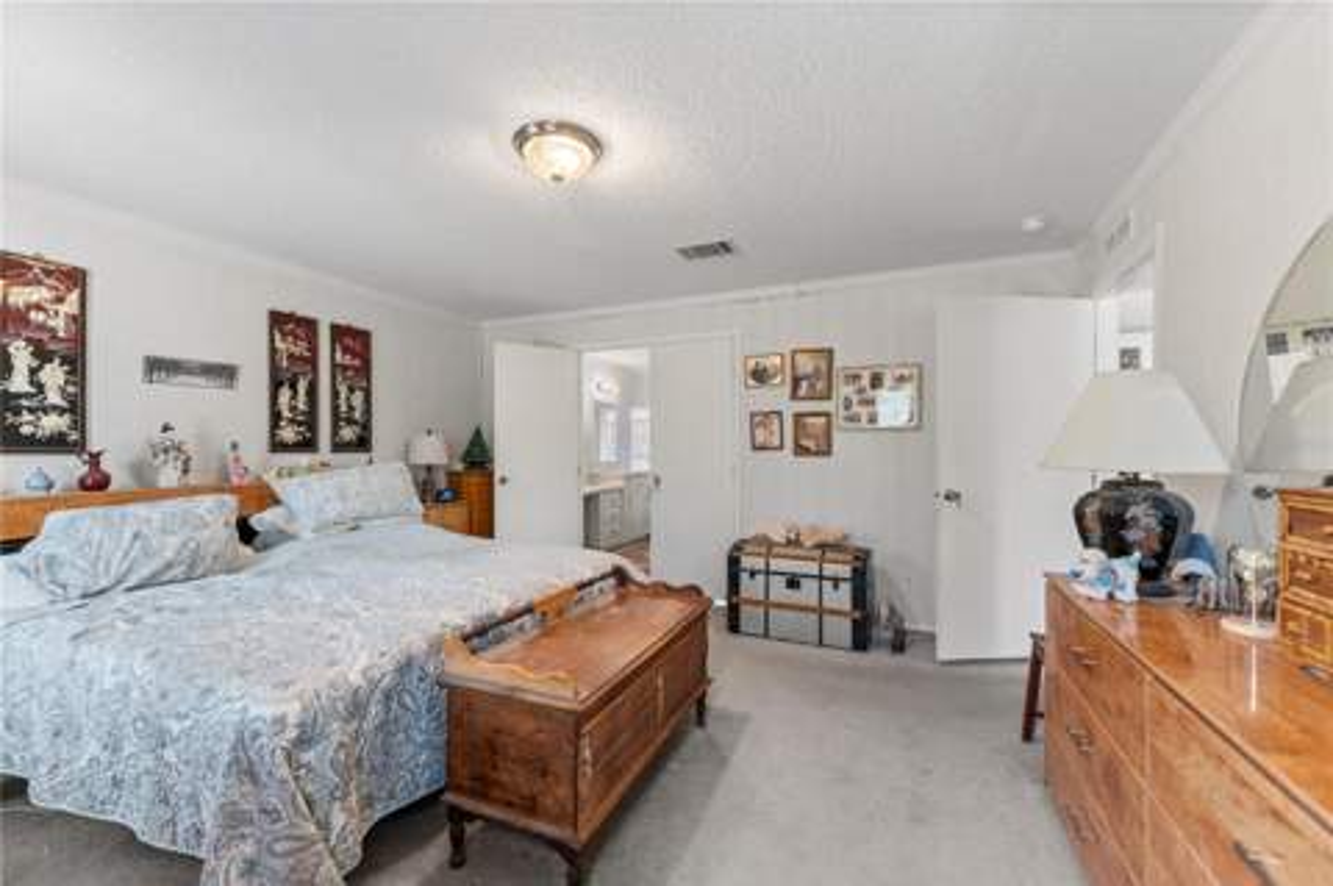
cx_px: 666
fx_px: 518
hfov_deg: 104.3
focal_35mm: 14
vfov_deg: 81.1
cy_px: 443
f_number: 2.8
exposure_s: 1/30
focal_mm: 14
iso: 640
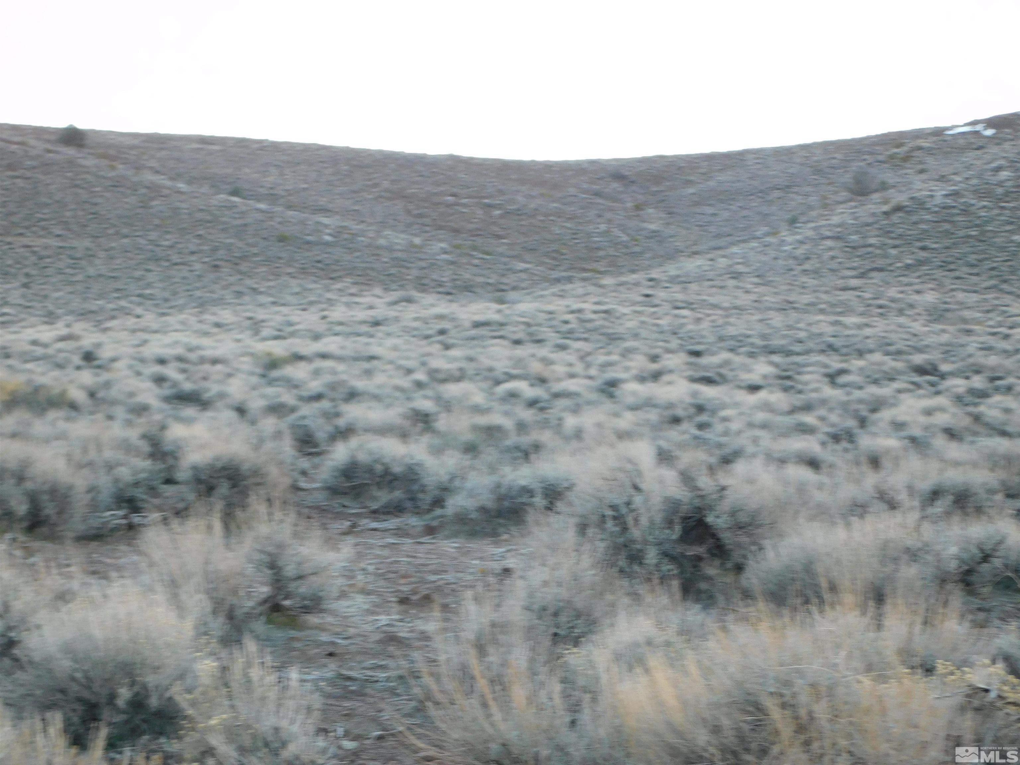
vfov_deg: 16.2
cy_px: 382
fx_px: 2681
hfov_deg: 21.5
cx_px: 510
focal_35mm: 91
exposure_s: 1/40
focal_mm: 16.1
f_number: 4.5
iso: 125
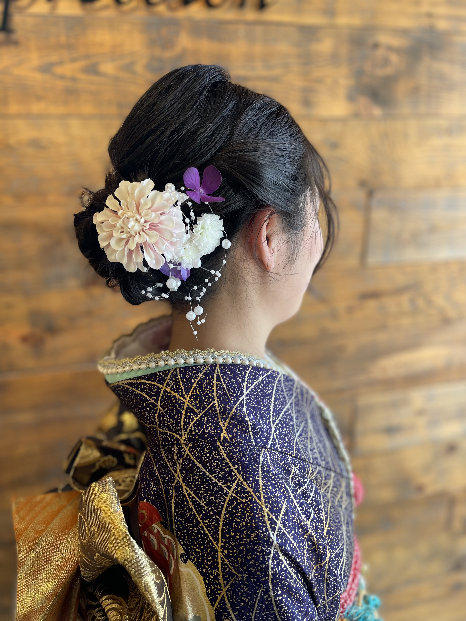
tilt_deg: -17.7
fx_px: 467
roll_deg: +0.6
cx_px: 233
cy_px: 310
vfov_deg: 67.3
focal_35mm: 26
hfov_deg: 53.1
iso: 50
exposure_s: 1/121
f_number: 1.6
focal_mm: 5.1
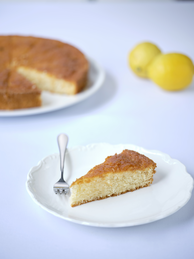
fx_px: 710
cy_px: 130
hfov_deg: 15.6
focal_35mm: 95
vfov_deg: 20.7
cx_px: 97
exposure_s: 1/10
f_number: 4
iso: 100
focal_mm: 120
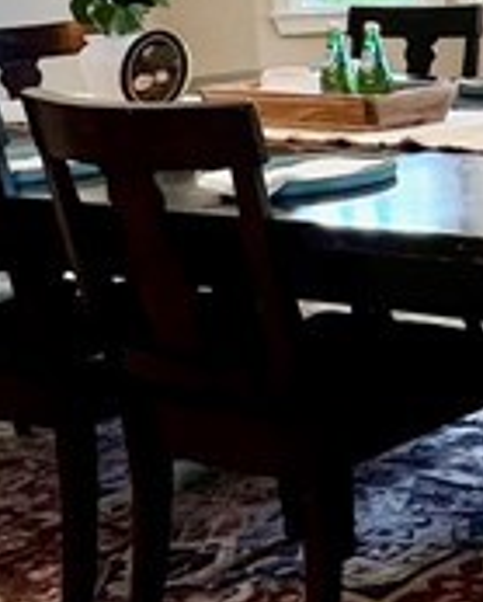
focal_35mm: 75
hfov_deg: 16.6
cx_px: 907
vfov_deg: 24.6
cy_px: 63
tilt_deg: -7.4
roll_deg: +1.3
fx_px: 1337
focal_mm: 1.57
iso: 125
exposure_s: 1/120
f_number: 1.8
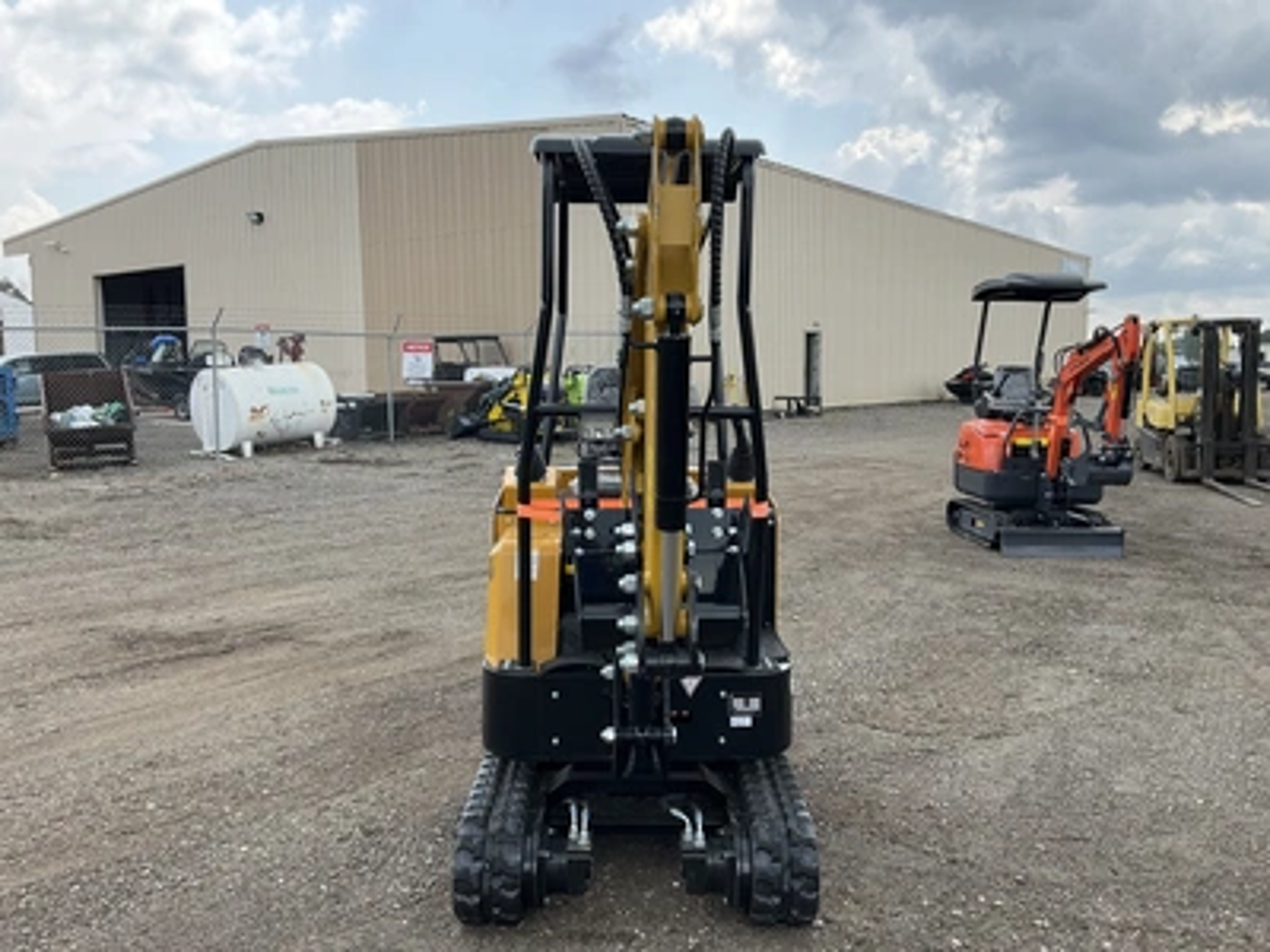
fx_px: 1064
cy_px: 476
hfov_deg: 61.7
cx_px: 635
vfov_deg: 48.2
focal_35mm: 29
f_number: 1.8
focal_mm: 3
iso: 25
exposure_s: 1/635
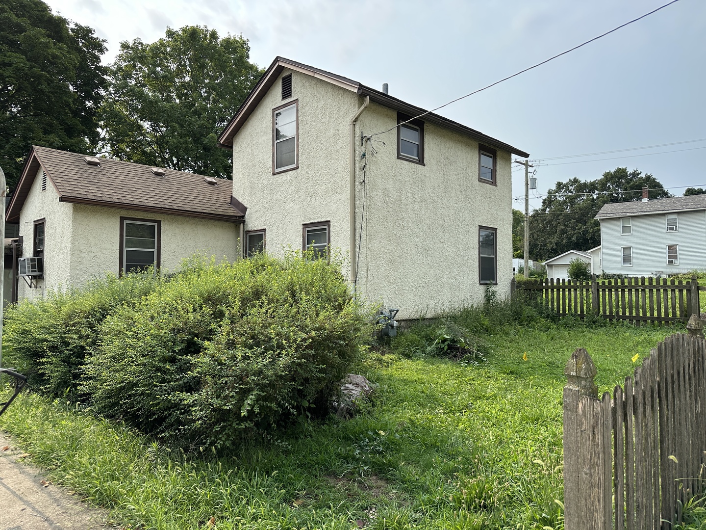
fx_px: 489
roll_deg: +0.0
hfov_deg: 71.6
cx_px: 353
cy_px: 265
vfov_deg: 56.8
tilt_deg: +2.7
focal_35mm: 24
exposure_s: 1/2353
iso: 80
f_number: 1.78
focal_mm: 6.86
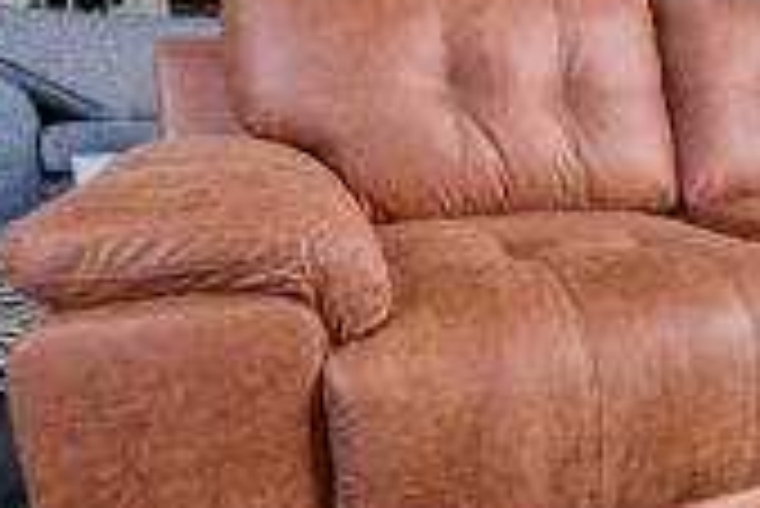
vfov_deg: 41.2
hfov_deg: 54.5
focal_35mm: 32
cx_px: 612
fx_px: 676
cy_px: 252
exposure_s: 1/50
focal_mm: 2.2
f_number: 2.2
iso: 200
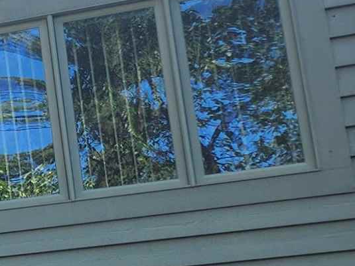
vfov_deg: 11.1
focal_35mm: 132
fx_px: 1353
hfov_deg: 10.9
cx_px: -659
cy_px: 281
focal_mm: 5.4
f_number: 1.8
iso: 20
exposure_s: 1/310
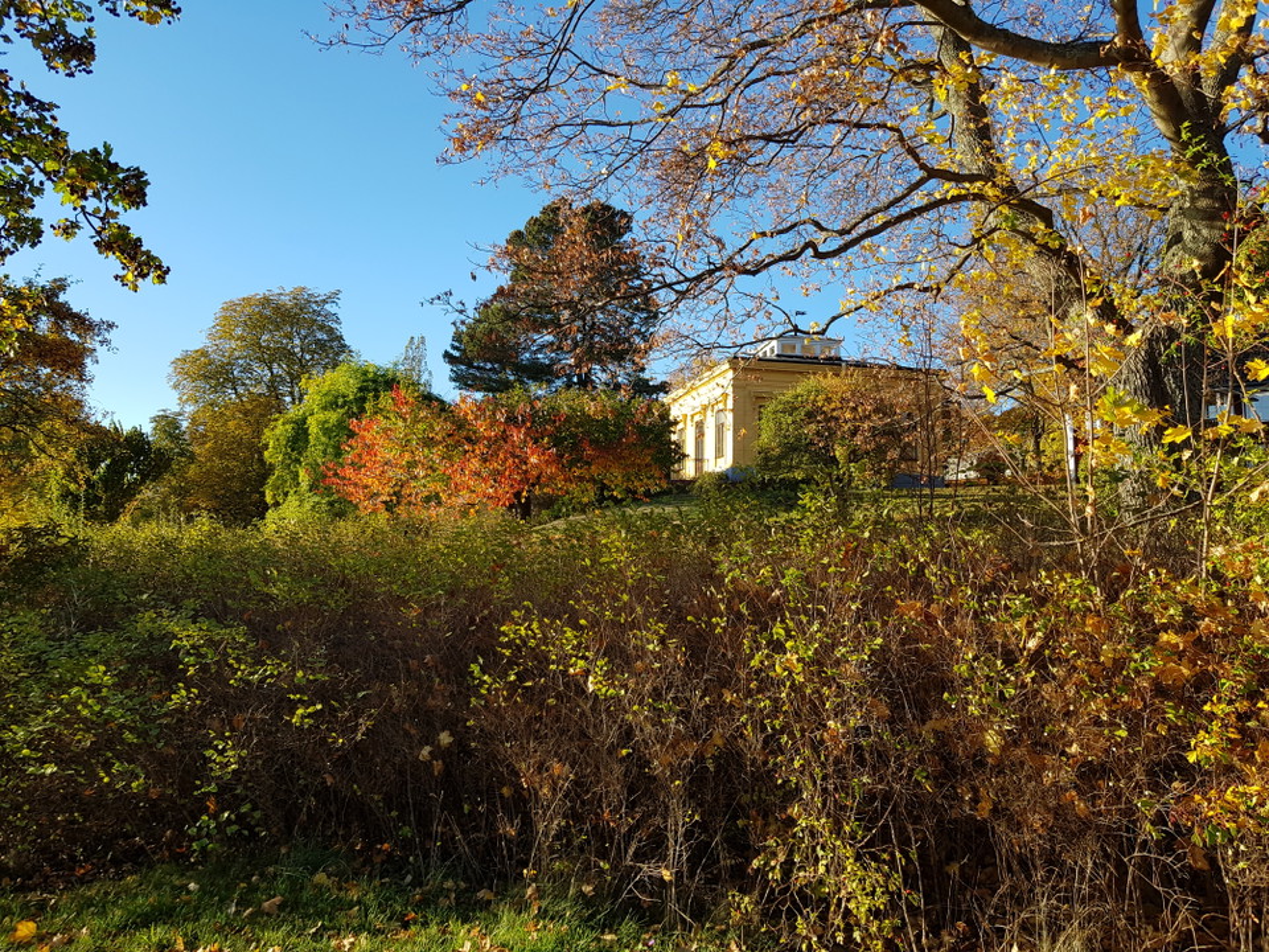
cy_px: 476
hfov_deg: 67.3
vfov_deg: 53.1
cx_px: 634
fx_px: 953
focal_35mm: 26
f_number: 1.7
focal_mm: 4.2
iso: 40
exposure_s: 1/848
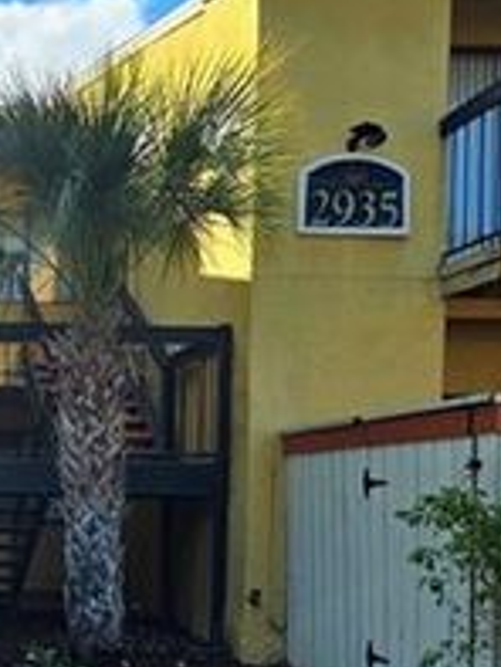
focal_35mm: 44
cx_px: -139
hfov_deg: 27.7
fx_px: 848
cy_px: 523
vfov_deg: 41.3
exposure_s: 1/2000
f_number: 1.9
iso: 40
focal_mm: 2.2
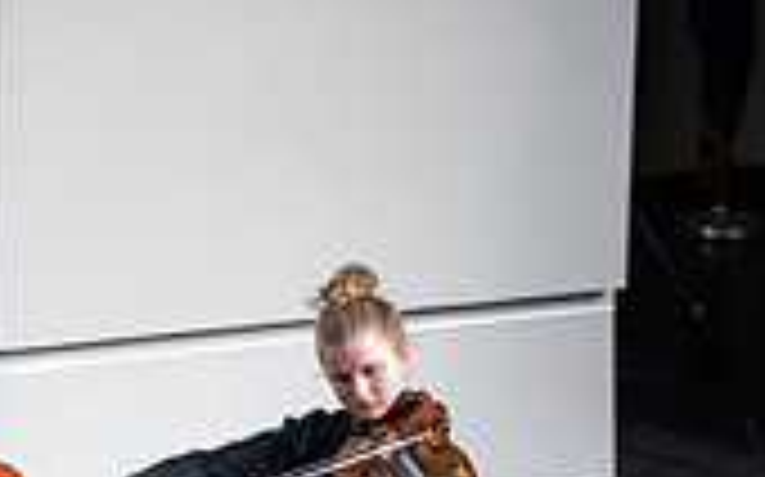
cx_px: 270
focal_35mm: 324
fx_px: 6751
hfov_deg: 6.5
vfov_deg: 4.0
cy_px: 783
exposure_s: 1/400
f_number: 2.8
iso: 2000
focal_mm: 120
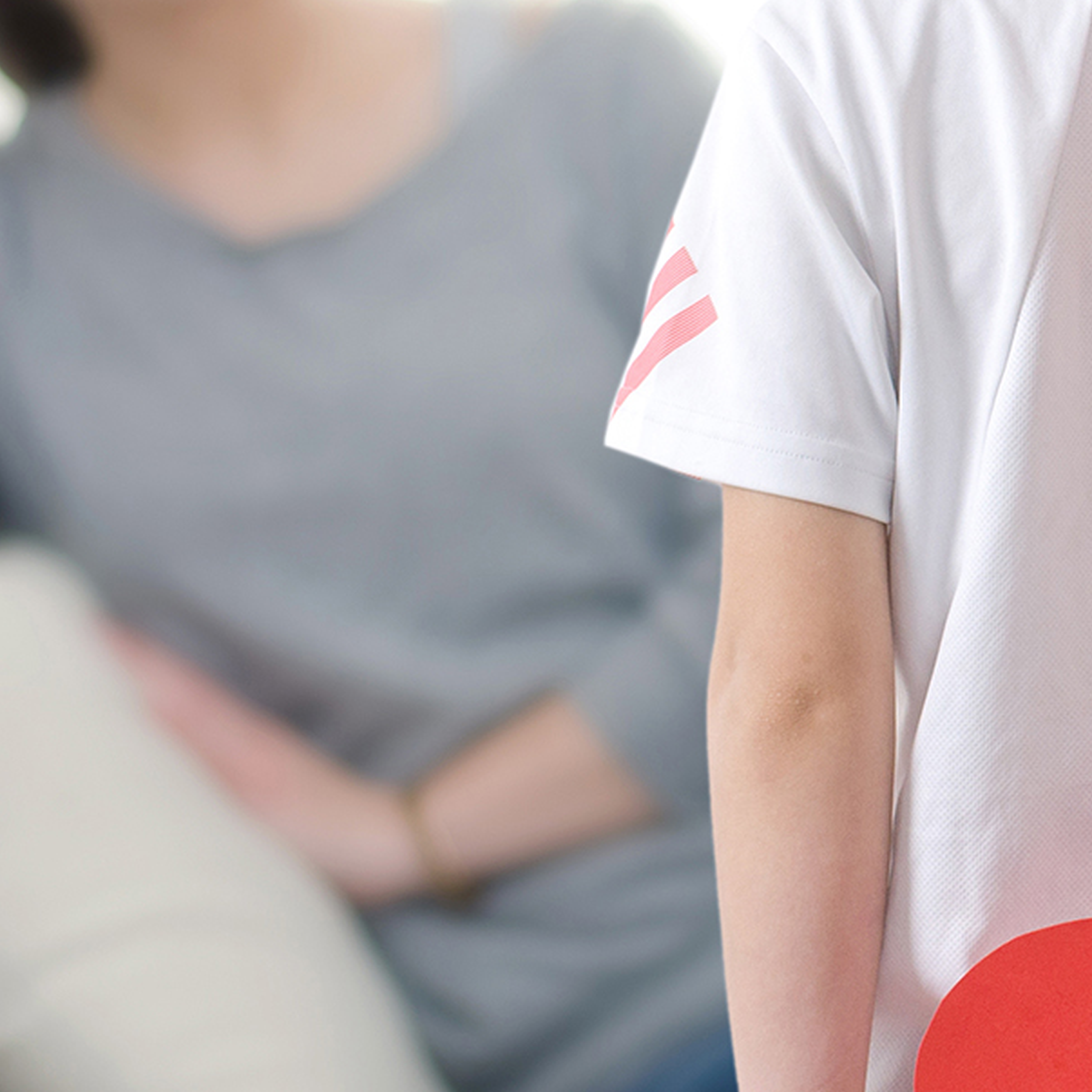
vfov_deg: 8.3
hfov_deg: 8.2
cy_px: 407
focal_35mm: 211
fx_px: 7531
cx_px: 1215
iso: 100
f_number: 5.6
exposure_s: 1/200
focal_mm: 50
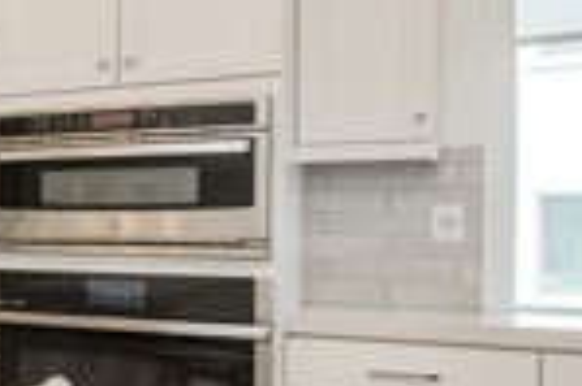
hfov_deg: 19.6
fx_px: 969
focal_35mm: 60
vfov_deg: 22.5
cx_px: -562
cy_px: 226
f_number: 5
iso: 200
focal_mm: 14
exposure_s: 1/125
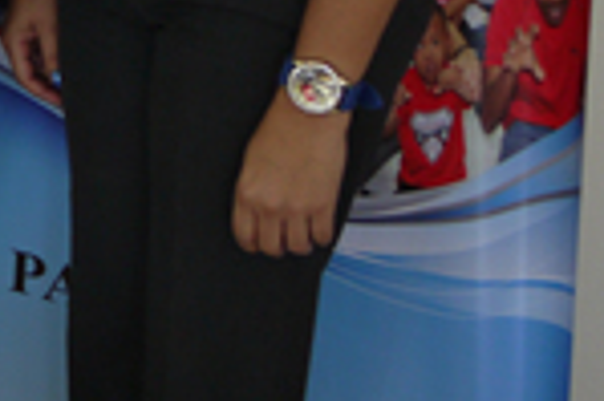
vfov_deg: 10.2
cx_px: -466
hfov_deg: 14.5
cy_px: -365
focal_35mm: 125
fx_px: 2095
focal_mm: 14
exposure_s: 1/30
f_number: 3.5
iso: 160
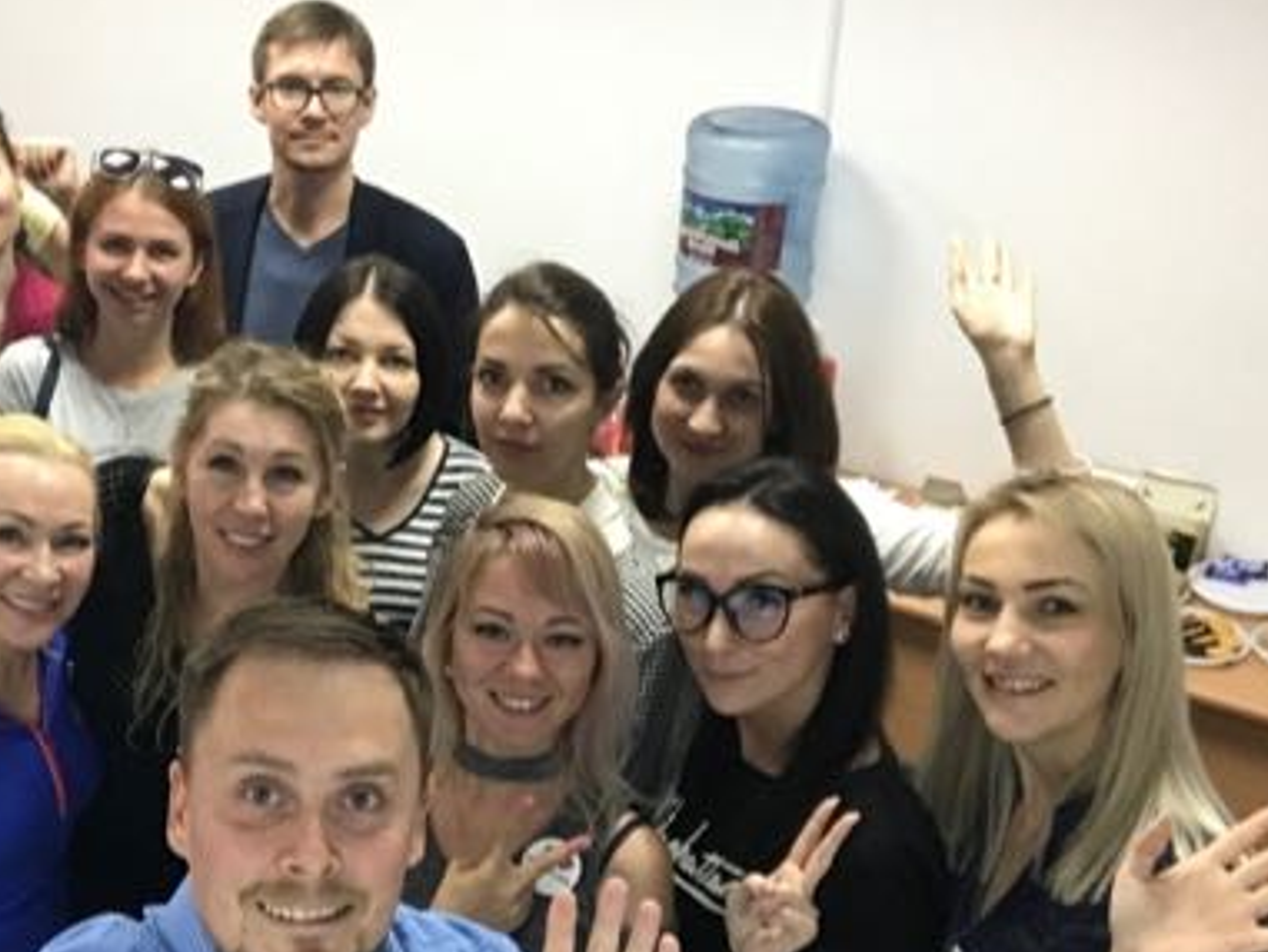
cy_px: 619
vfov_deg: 30.7
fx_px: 1722
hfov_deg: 39.8
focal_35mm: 47
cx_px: 399
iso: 160
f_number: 2.2
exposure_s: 1/33
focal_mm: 2.87
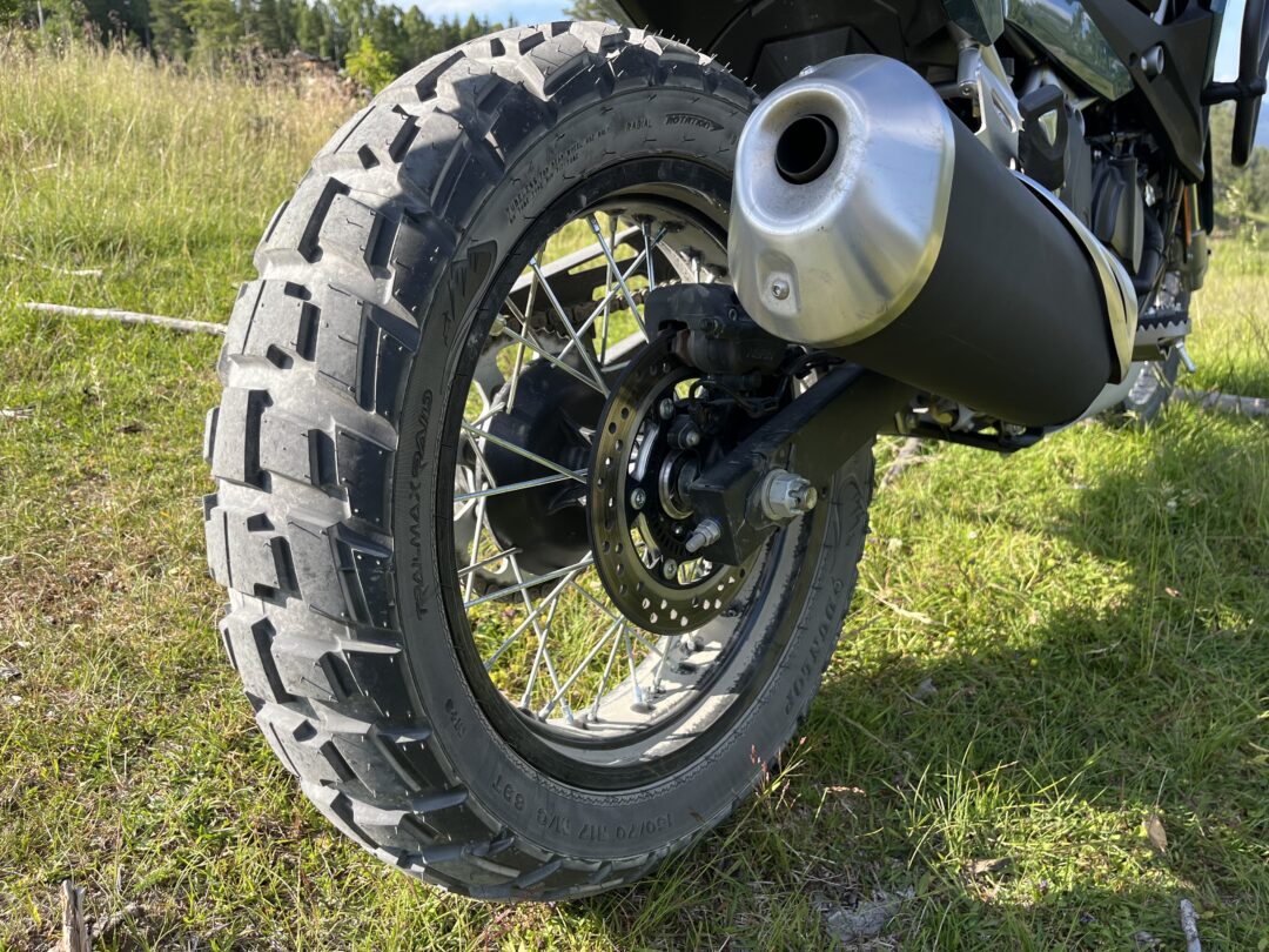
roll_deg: -2.5
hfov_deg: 67.3
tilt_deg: -21.5
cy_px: 476
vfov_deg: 53.1
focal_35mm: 26
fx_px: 953
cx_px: 634
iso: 50
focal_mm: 5.1
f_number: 1.6
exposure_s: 1/913
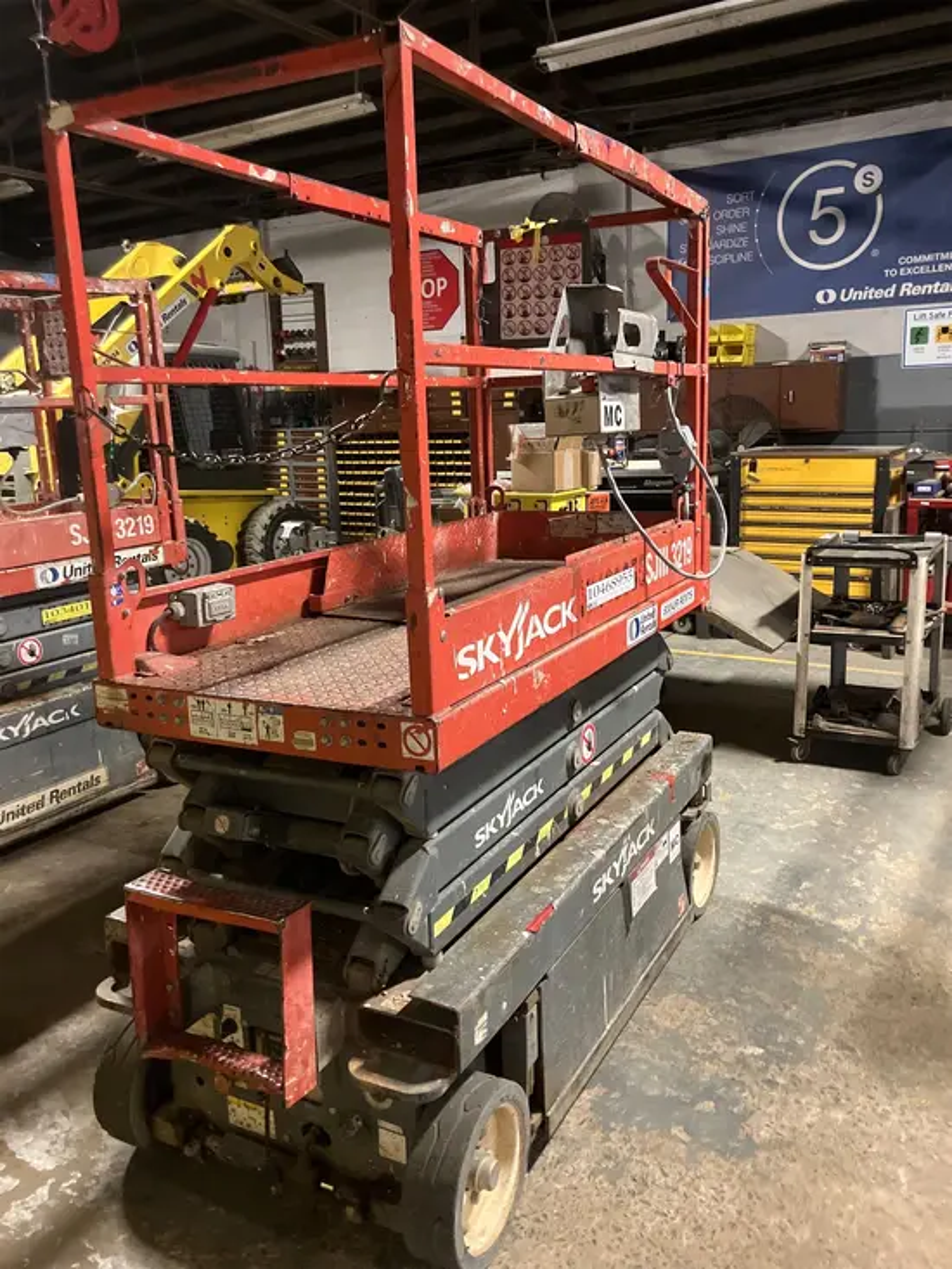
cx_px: 476
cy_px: 634
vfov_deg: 63.4
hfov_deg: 49.8
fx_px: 1026
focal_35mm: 28
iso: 640
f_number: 1.8
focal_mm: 3.99
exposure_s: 1/26
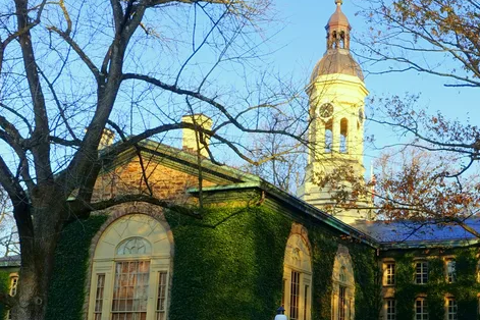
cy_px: 177
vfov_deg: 26.5
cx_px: 333
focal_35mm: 51
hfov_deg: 38.3
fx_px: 680
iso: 125
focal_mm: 11.12
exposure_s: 1/100
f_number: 6.3
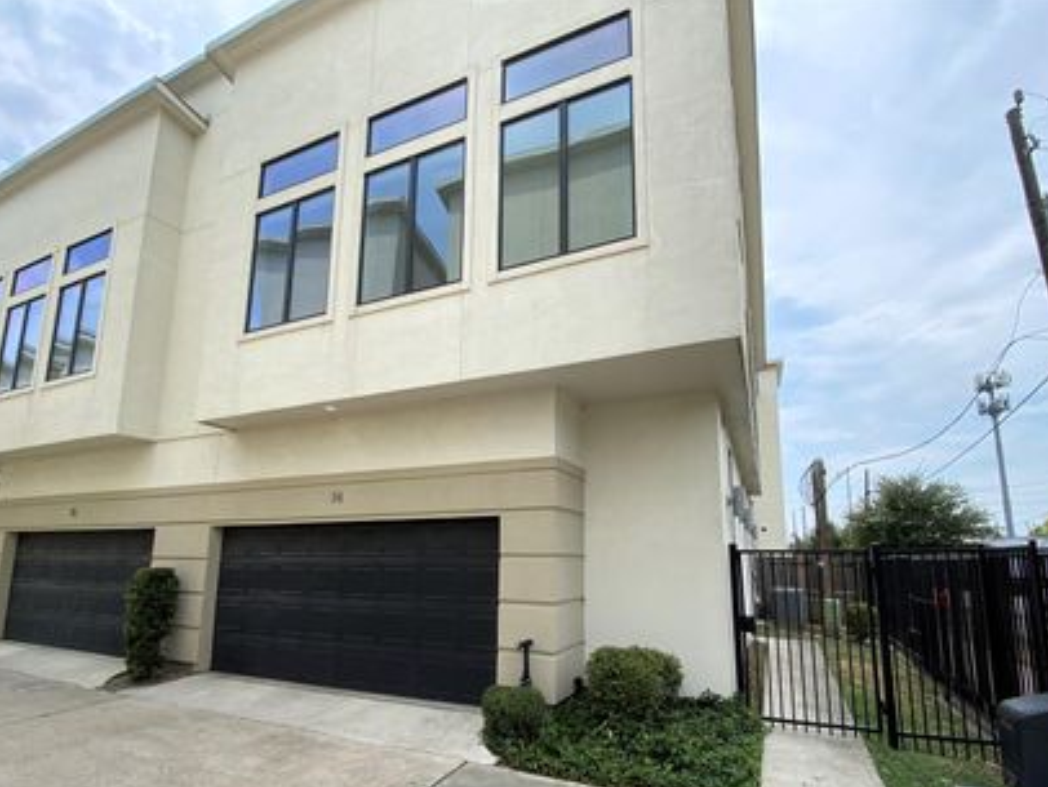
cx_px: 534
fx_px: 485
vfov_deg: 77.2
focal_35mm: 16
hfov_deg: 94.5
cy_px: 473
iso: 20
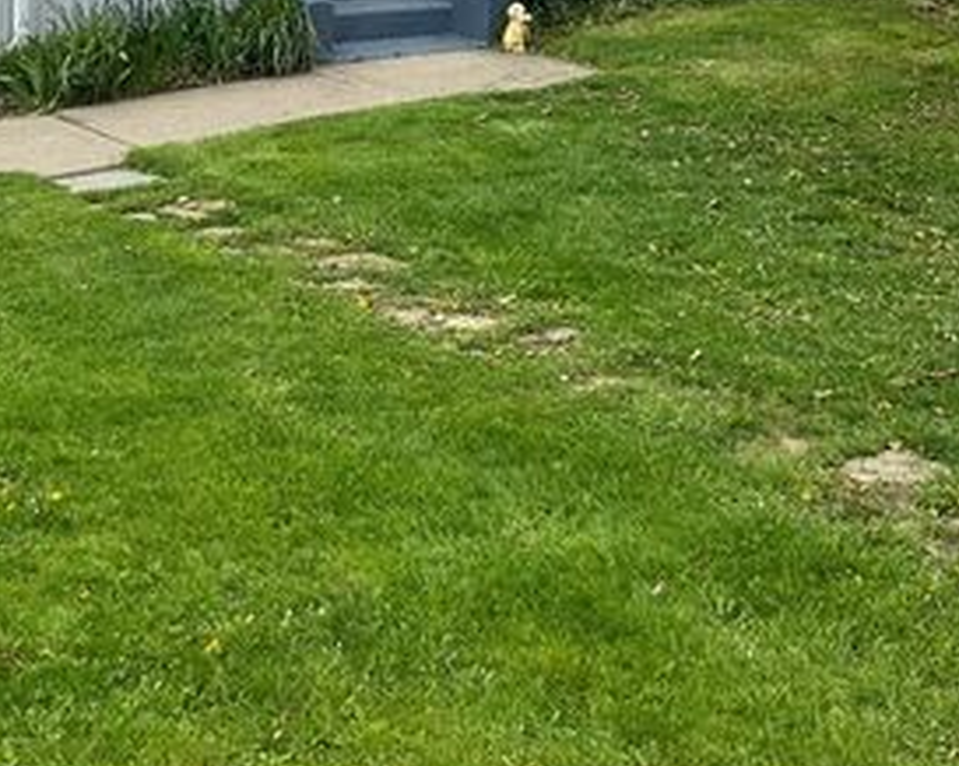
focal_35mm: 62
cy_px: -314
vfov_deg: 21.4
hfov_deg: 30.0
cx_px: 239
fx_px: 1758
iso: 50
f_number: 1.6
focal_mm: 5.1
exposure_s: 1/2268
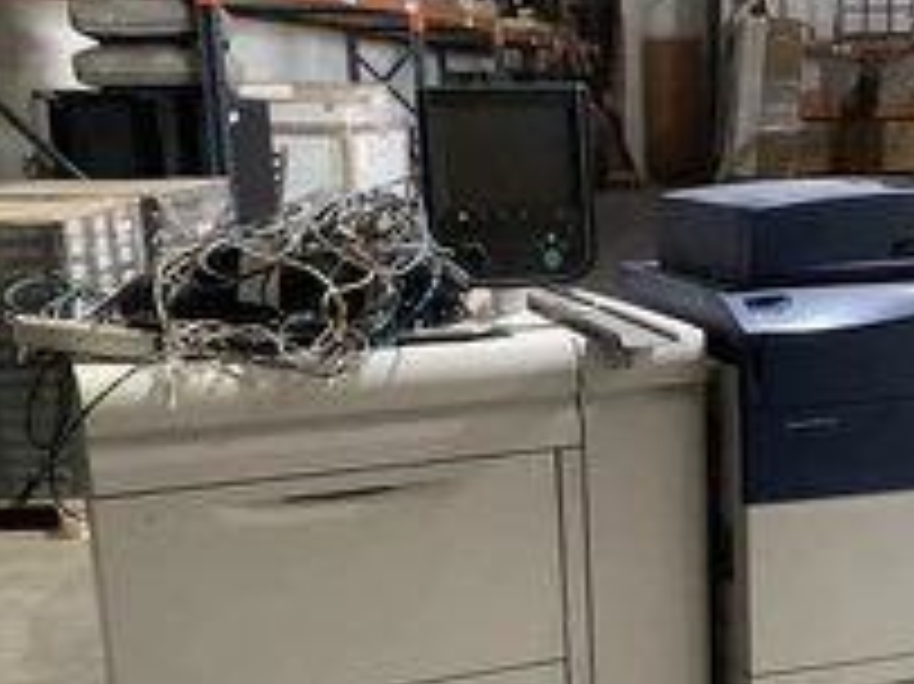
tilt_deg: -13.1
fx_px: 1610
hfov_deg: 30.8
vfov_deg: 23.8
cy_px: 504
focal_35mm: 61
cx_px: 743
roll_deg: -0.5
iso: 320
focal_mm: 3.3
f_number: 2.4
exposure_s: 1/60
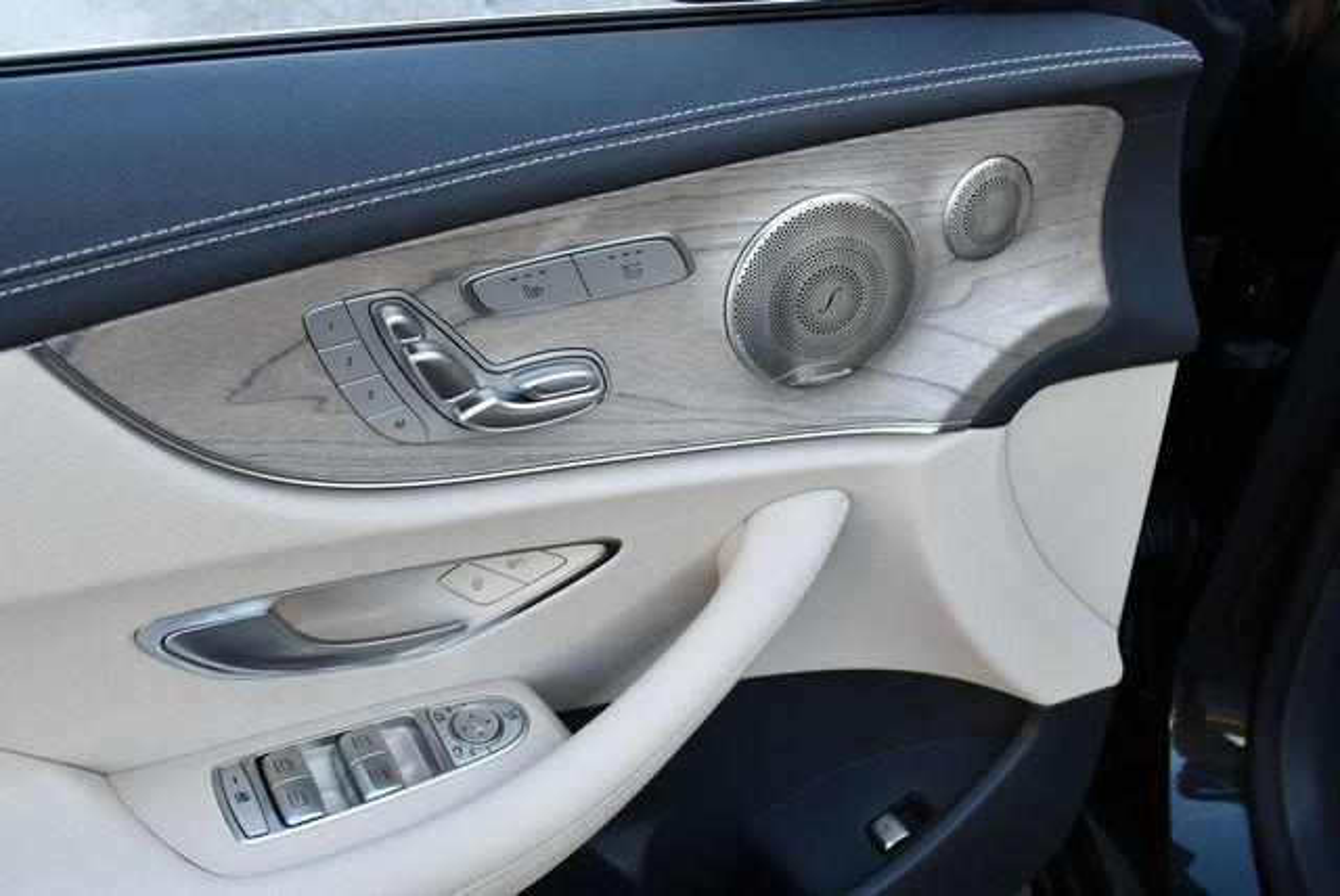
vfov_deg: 33.5
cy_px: 448
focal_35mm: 40
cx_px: 670
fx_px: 1490
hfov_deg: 48.4
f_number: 4.5
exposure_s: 1/250
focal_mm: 20
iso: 400
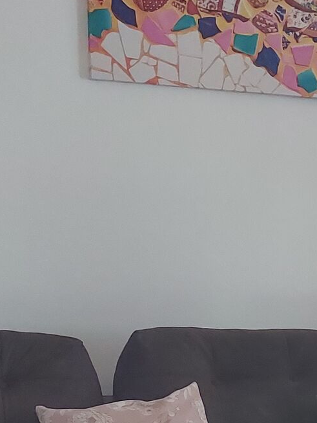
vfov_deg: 17.9
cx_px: 478
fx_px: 1306
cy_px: 433
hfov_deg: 13.1
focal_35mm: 107
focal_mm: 5.23
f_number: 1.8
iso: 250
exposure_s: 1/100
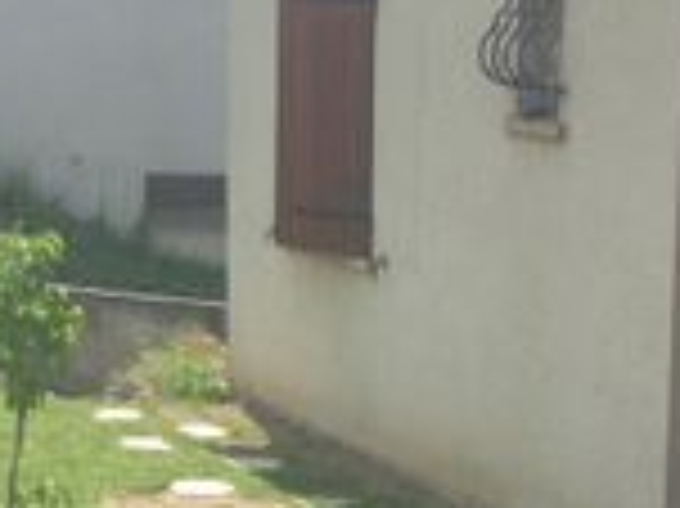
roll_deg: -3.8
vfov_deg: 11.1
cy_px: 602
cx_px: 648
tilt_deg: -14.0
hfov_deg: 14.9
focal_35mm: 131
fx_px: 2571
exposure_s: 1/695
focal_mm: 4.12
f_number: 2.4
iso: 50
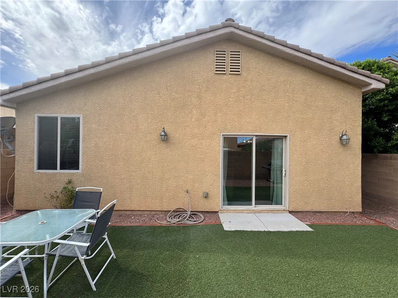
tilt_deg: -1.7
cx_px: 199
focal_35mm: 14
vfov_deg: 85.7
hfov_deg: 102.1
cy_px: 149
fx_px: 161
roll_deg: -1.1
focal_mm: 2.22
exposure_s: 1/700
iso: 40
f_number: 2.2
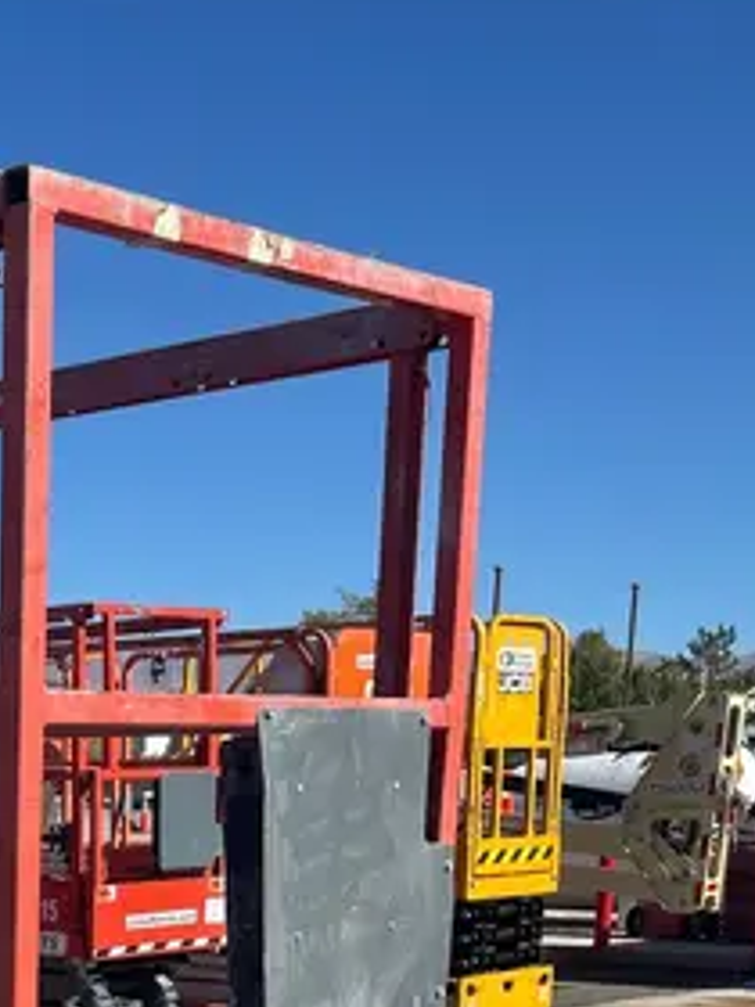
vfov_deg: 25.6
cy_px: 1207
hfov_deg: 20.6
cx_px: -79
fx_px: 1978
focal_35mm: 68
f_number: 1.5
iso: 50
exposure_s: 1/4115
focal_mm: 5.7
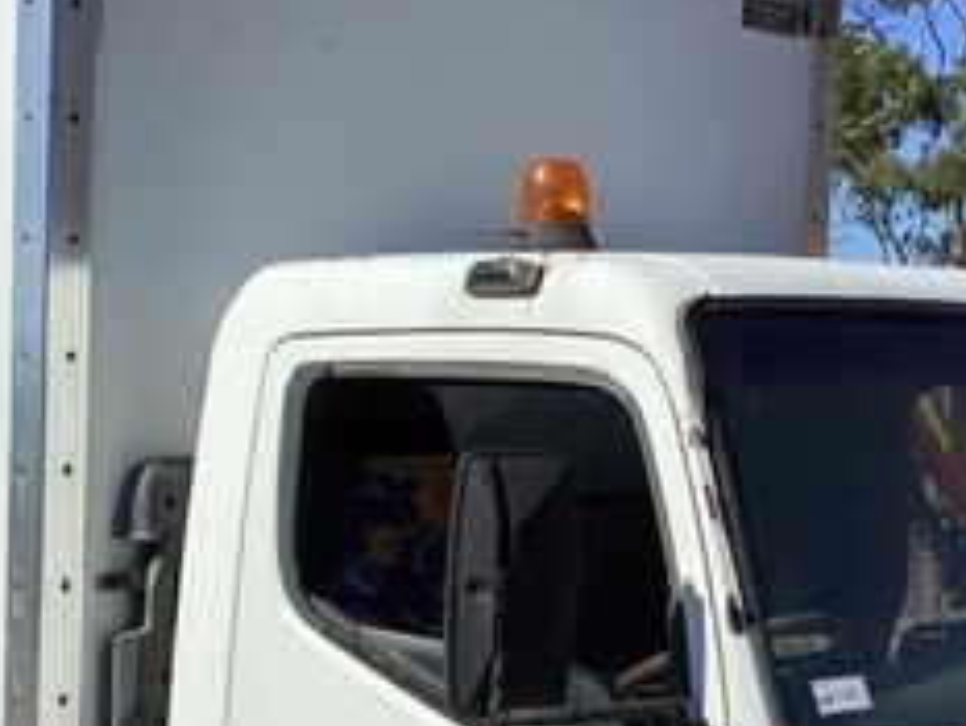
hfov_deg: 23.0
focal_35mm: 85
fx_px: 2373
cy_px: 552
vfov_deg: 17.3
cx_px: 410
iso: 25
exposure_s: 1/3135
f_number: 2.4
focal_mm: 3.3
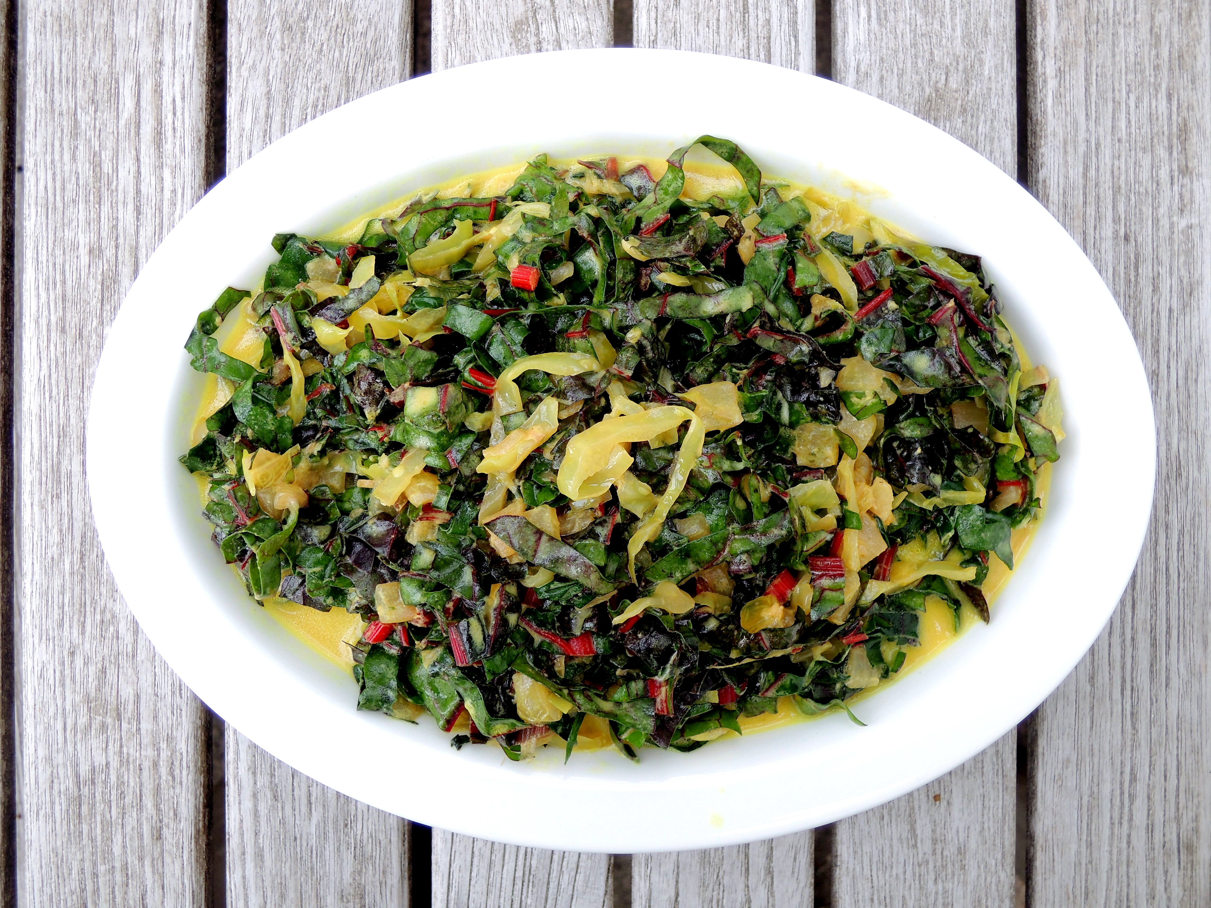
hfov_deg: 46.8
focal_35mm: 40
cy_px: 454
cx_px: 606
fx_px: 1399
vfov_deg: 36.0
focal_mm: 7.2
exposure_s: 1/50
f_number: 3.3
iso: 100
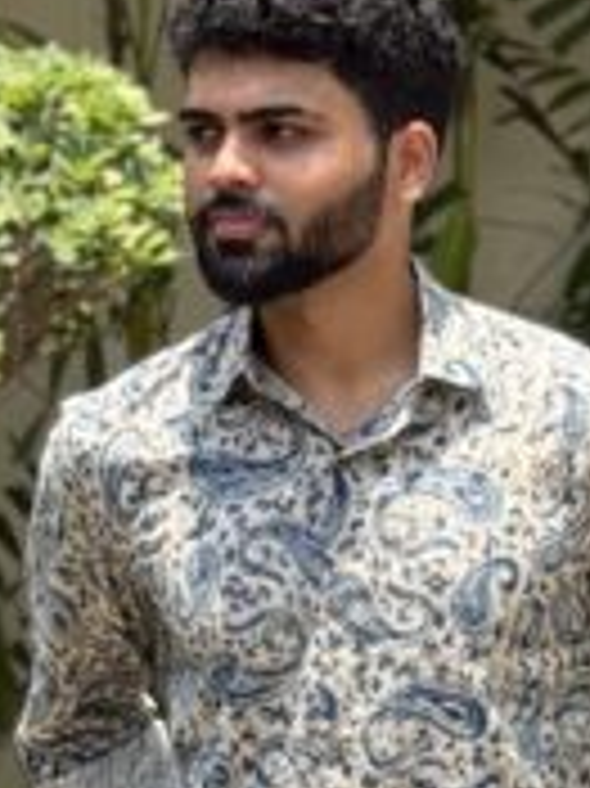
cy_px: 612
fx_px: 2503
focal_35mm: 110
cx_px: 293
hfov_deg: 13.4
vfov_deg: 17.8
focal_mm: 6.76
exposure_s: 1/1642
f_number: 1.78
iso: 64
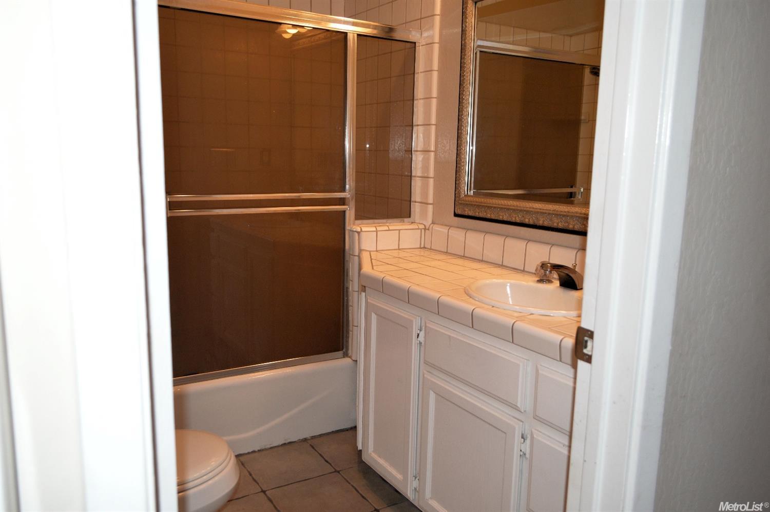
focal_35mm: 27
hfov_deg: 67.4
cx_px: 385
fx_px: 577
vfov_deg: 47.8
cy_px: 256
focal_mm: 18
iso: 800
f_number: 3.5
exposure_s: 1/60
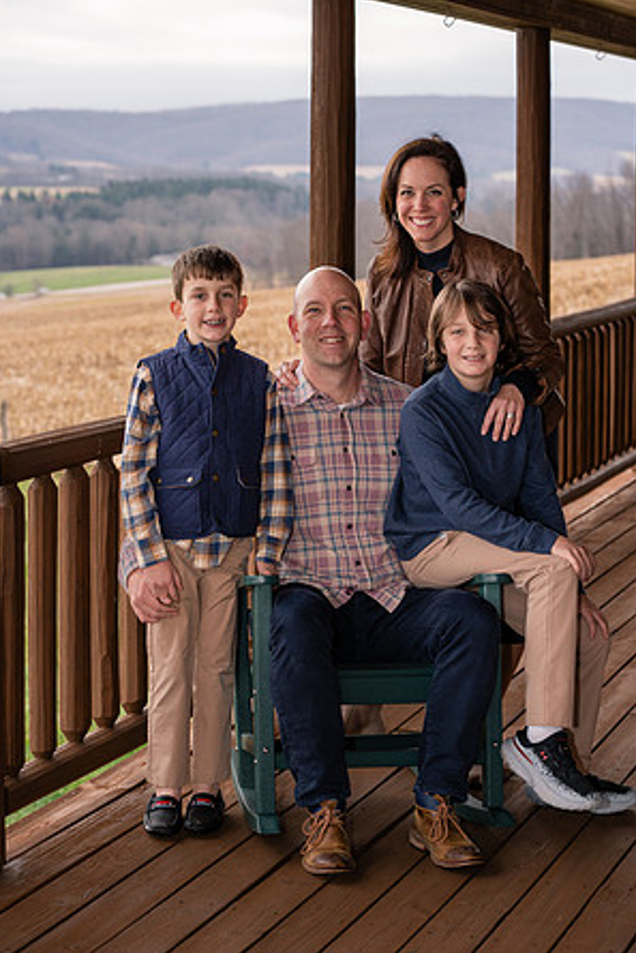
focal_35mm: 86
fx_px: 2277
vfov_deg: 23.6
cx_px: 317
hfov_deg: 15.9
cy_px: 480
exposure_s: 1/250
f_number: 5.6
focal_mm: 85
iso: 320
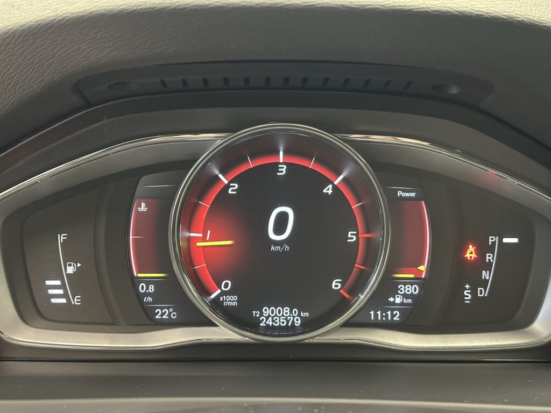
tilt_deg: -18.1
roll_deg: -0.5
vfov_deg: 30.3
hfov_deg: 39.7
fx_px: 764
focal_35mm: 48
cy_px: 206
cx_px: 276
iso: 500
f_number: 1.78
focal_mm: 6.86
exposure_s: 1/27
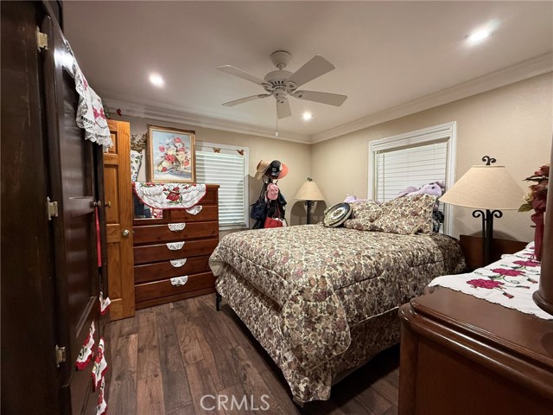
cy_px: 208
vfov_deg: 85.7
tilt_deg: -3.0
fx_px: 224
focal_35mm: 14
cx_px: 276
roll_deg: -0.4
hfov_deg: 102.1
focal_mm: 2.22
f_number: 2.2
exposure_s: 1/60
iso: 320
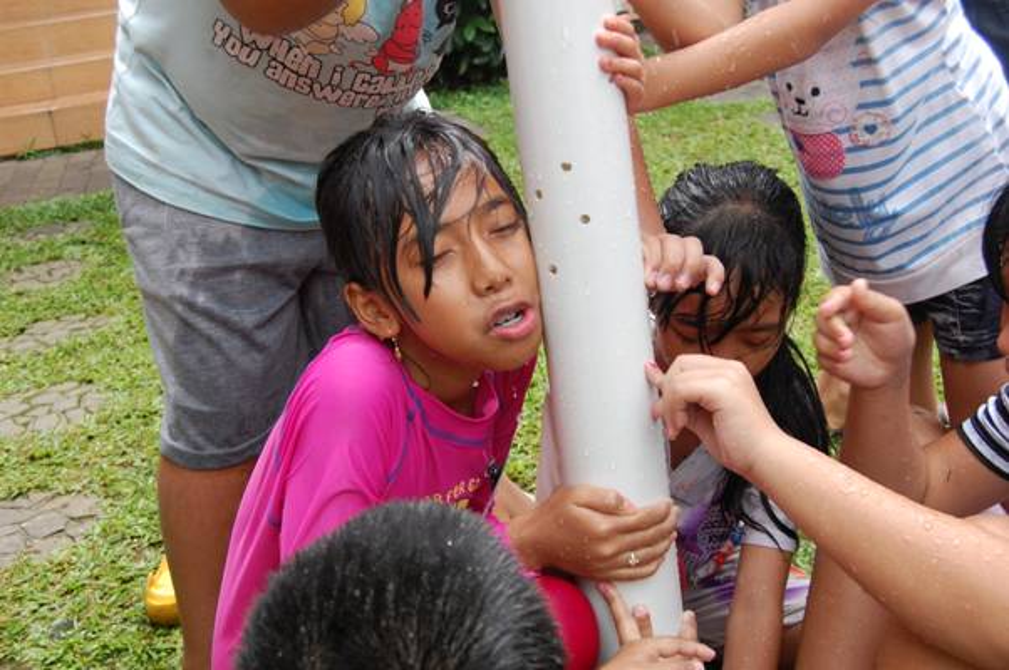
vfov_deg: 28.0
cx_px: 504
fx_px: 1344
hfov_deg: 41.2
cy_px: 335
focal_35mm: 48
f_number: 7.1
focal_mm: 32
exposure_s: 1/250
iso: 800
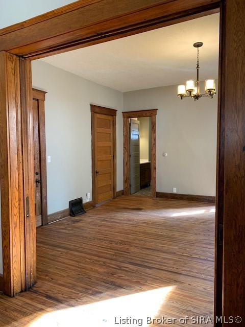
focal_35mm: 26
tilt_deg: -2.7
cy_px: 164
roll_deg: +0.9
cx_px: 122
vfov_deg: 67.3
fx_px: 245
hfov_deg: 53.1
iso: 100
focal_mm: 4.25
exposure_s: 1/60
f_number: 1.8
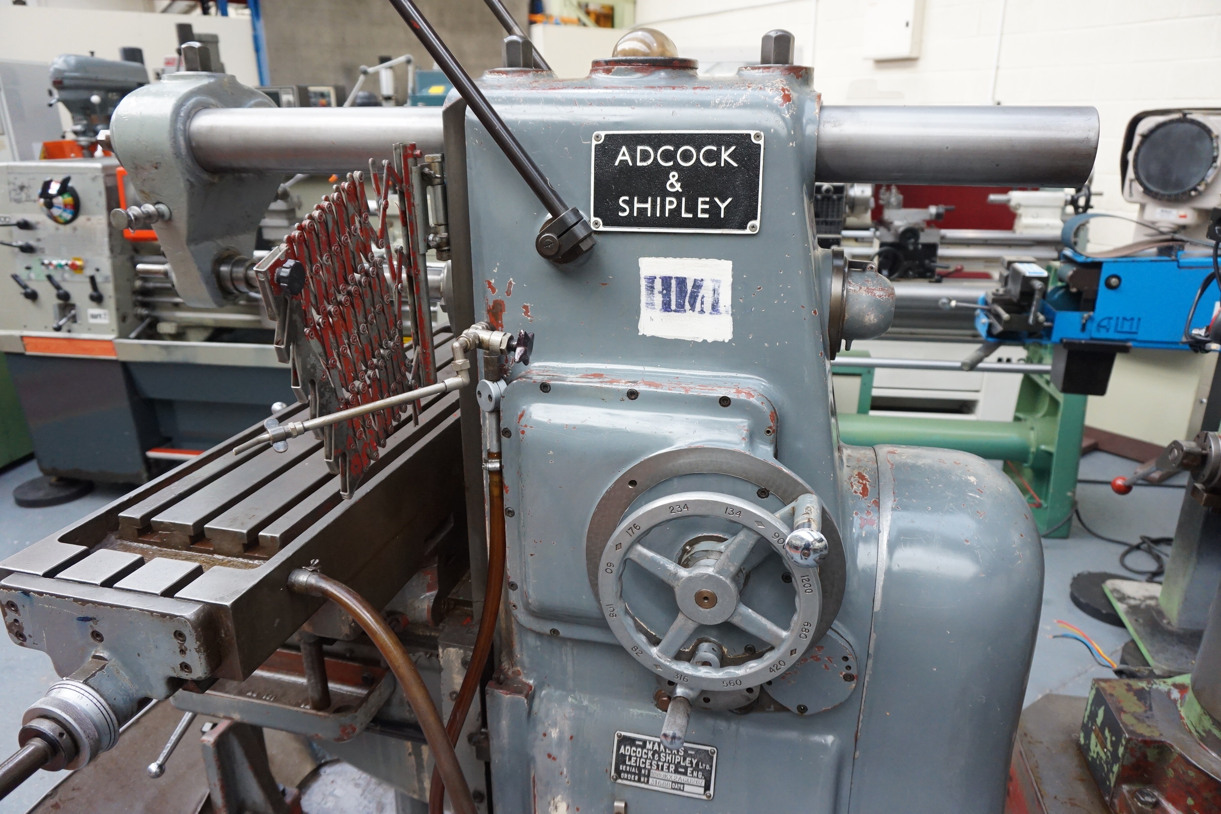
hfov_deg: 73.7
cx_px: 610
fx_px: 814
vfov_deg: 53.1
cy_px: 407
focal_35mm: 24
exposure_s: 1/160
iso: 1000
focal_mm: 16
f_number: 4
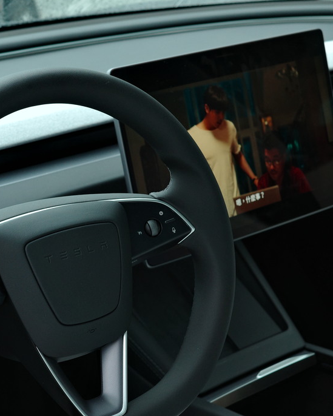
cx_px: 113
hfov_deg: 19.1
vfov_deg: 23.8
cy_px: 230
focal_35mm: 80
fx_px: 985
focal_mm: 26
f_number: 4
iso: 400
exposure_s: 1/100
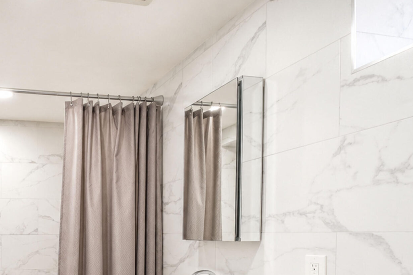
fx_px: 356
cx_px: 50
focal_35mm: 31
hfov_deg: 53.6
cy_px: 243
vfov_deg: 39.5
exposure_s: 1/80
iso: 2000
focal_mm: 10
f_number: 6.4
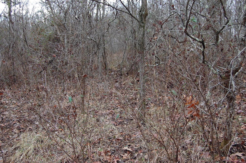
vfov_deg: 34.1
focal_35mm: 39
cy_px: 82
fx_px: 266
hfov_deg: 49.6
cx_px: 123
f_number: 5.6
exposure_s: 1/125
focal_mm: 26
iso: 320
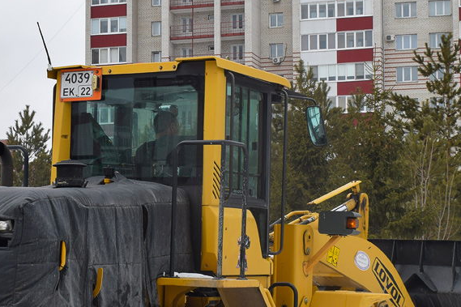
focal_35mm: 79
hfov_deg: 25.6
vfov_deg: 17.2
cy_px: 229
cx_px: 197
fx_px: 1012
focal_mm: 25
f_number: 9
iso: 200
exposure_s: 1/320
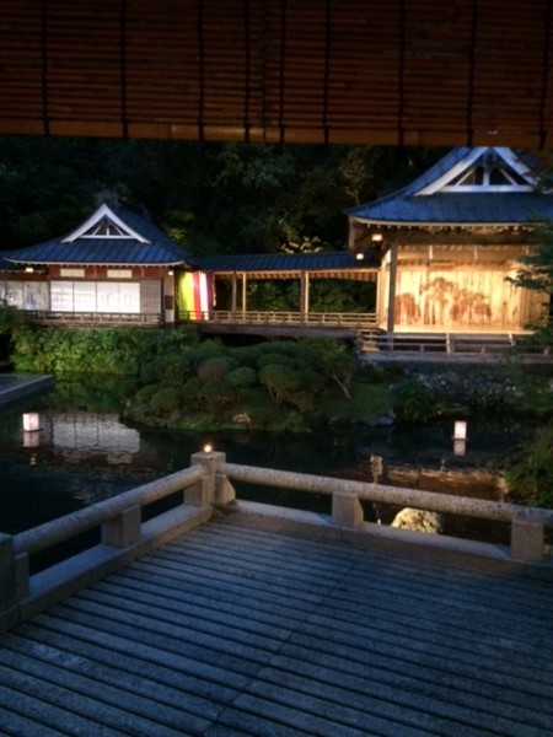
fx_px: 618
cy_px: 368
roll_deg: -1.2
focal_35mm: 29
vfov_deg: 61.7
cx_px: 276
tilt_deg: -4.5
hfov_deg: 48.2
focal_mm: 4.15
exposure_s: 1/15
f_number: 2.2
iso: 500
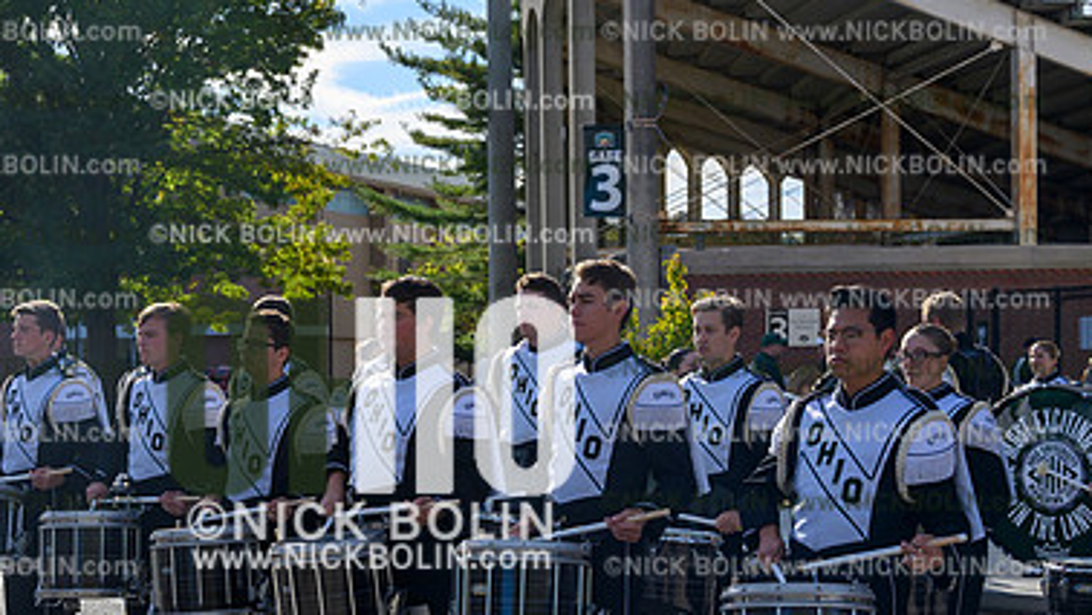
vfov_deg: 17.4
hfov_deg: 30.3
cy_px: 433
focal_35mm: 69
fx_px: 1999
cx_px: 370
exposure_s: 1/2000
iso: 200
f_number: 5
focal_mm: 43
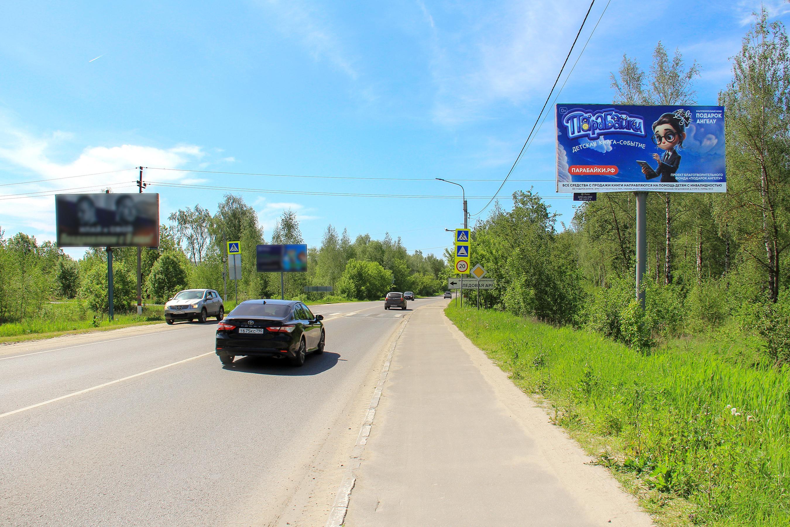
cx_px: 395
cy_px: 264
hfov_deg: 36.9
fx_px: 1185
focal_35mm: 54
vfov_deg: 25.1
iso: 100
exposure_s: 1/250
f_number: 9
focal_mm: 18
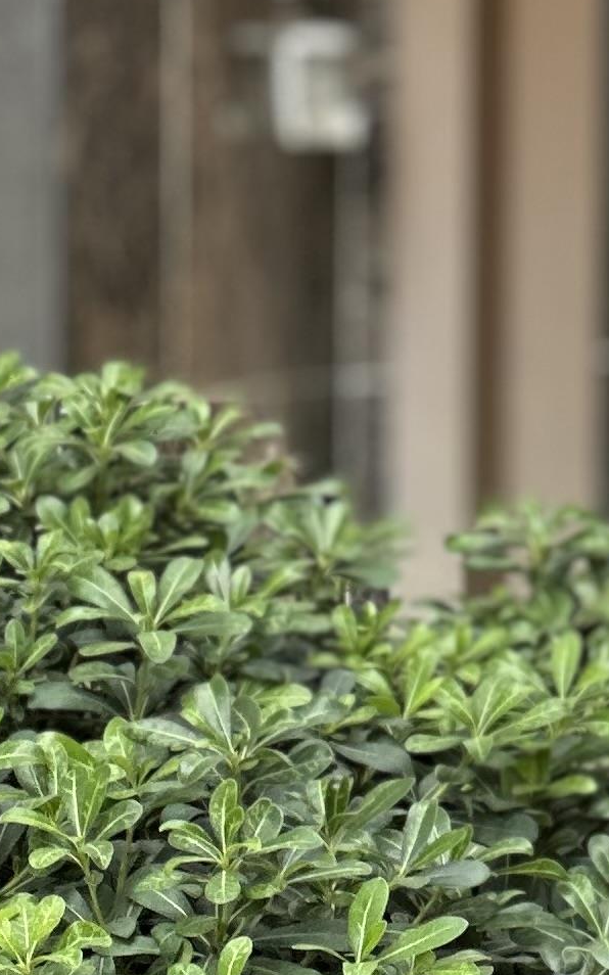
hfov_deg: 3.8
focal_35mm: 345
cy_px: 1131
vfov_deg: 6.1
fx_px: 9164
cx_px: 991
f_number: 2.8
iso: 40
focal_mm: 9
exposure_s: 1/121
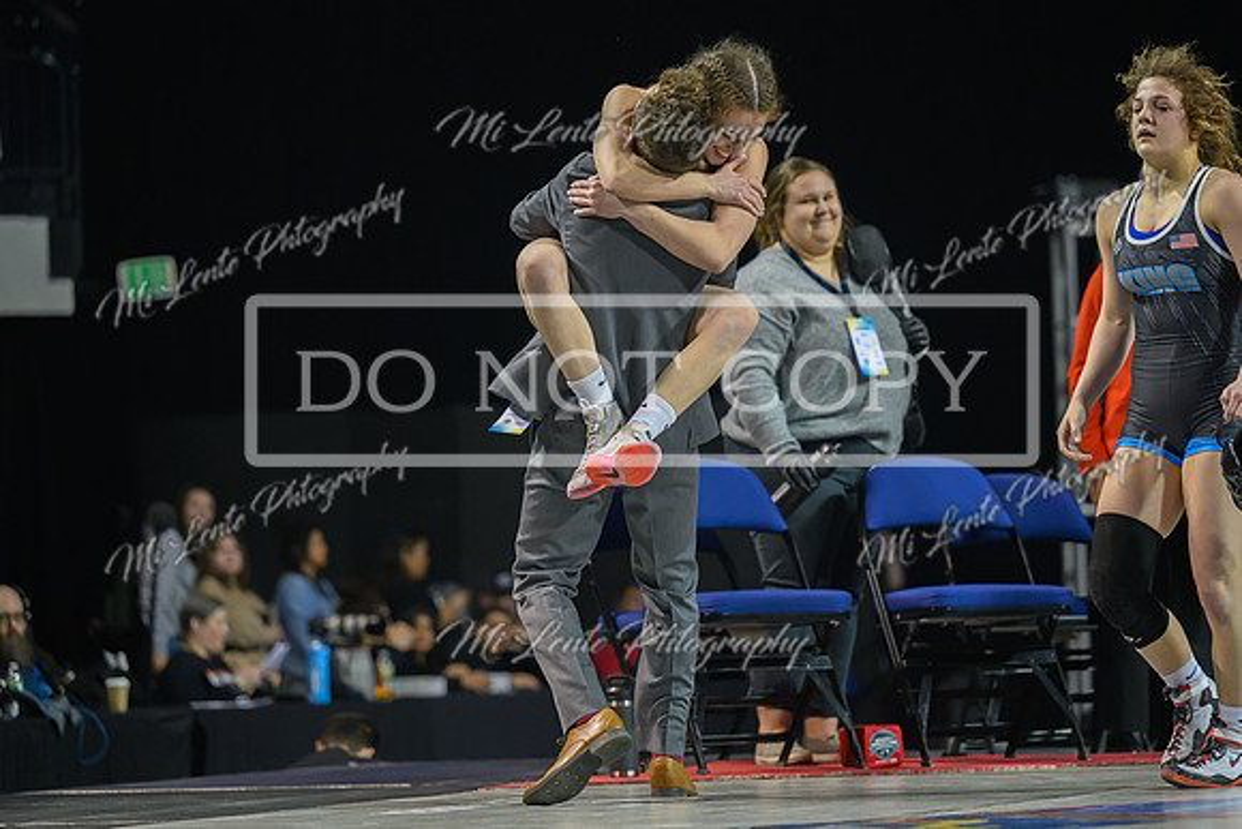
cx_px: 640
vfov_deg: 8.3
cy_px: 326
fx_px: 5729
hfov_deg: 12.4
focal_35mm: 166
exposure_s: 1/800
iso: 4000
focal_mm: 135
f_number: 2.8
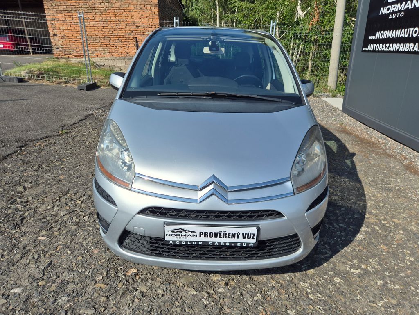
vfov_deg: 58.9
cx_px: 210
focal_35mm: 23
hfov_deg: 73.9
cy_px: 158
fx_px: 278
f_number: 1.8
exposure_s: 1/2968
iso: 25
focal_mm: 5.4
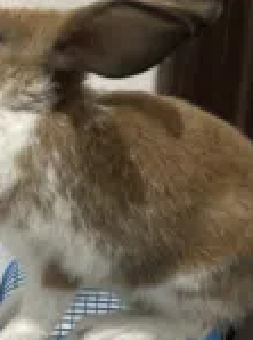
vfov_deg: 27.8
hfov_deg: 20.9
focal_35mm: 70
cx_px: 107
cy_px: 210
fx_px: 685
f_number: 1.5
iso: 400
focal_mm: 5.7
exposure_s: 1/33
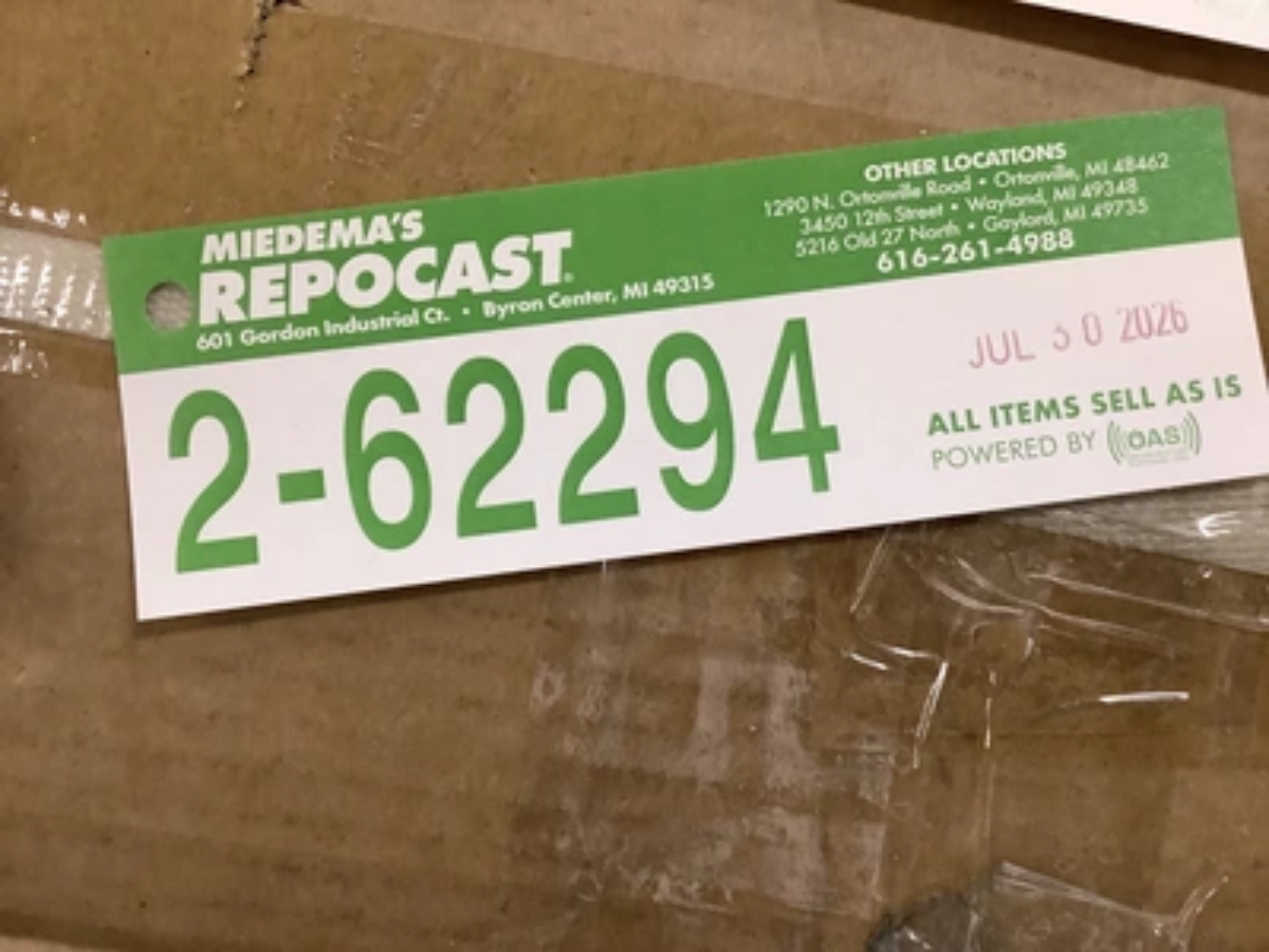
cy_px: 476
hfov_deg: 58.4
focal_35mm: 31
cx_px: 634
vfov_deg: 45.4
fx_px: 1136
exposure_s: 1/60
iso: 200
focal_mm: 3.3
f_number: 2.4
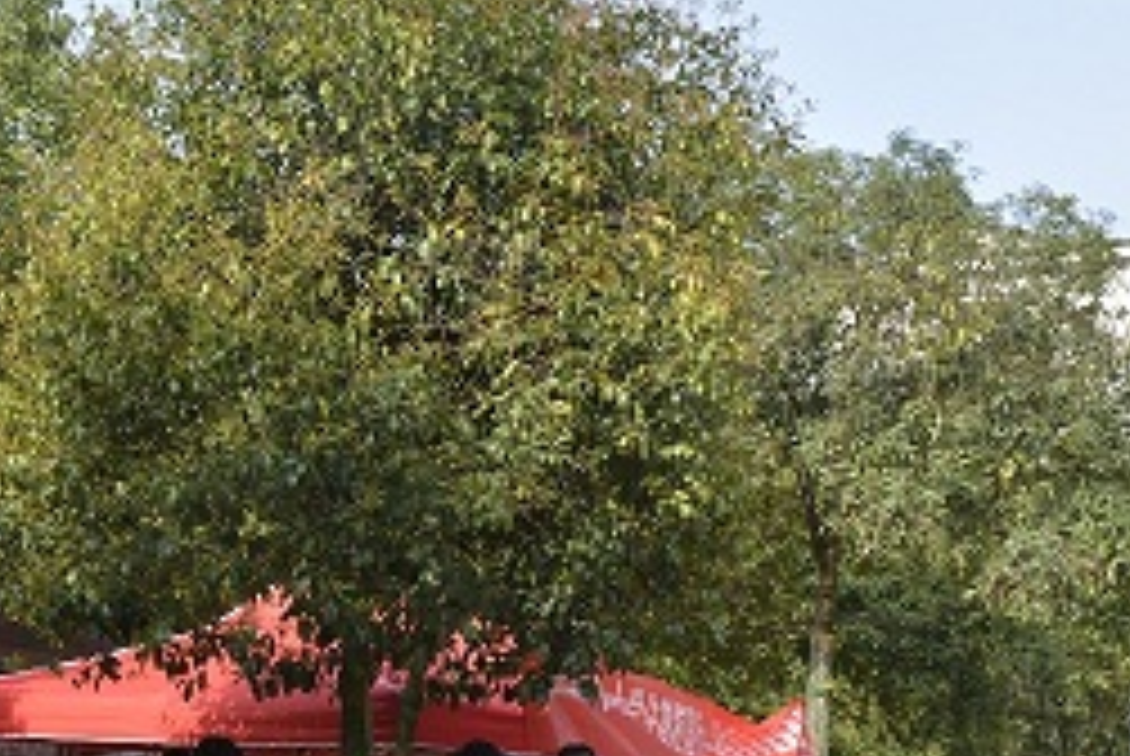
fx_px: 2363
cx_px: 59
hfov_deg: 25.8
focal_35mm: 75
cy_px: 562
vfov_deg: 18.1
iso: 100
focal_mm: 21
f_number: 8
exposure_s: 1/100
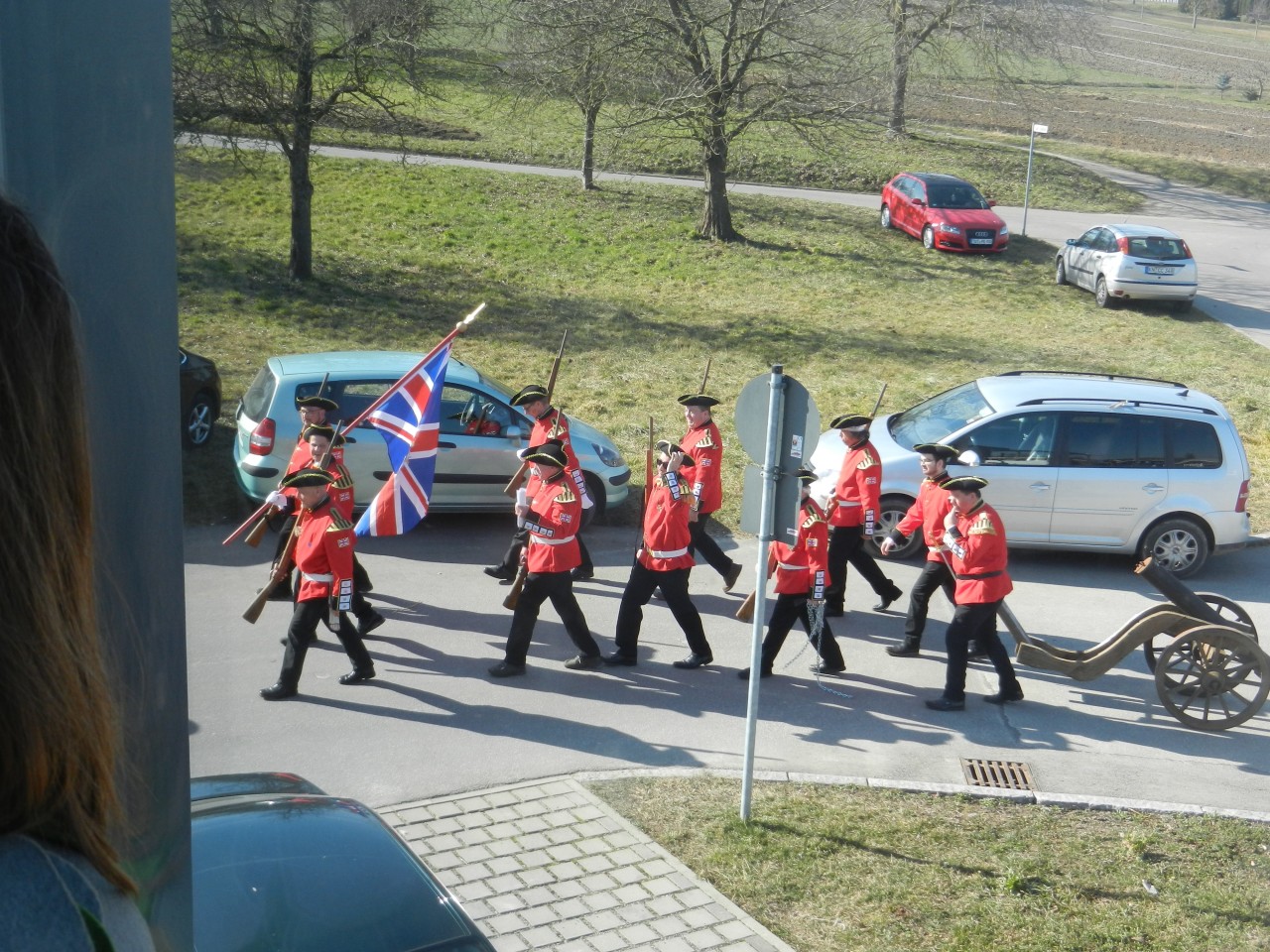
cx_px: 635
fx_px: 1651
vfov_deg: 32.2
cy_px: 476
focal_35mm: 45
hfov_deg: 42.1
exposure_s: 1/320
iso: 160
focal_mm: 8.2
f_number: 4.2
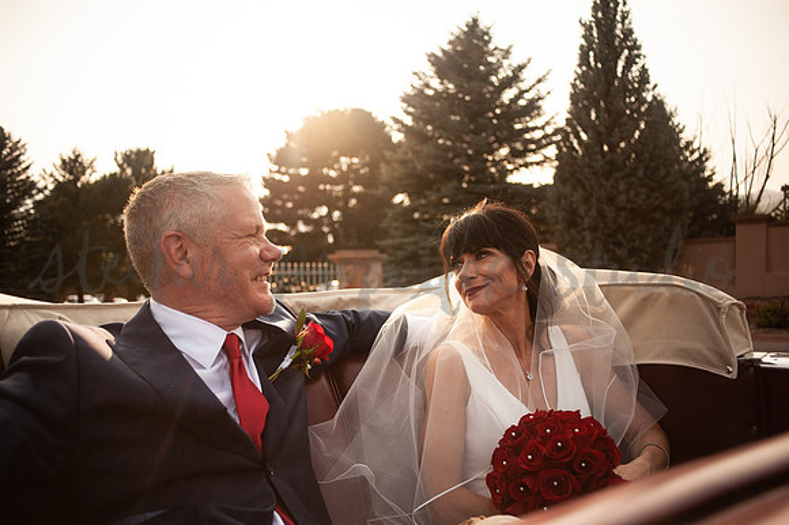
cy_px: 262
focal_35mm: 28
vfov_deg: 46.4
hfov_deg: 65.5
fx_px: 613
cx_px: 394
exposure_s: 1/8000
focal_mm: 28
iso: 1000
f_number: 2.8
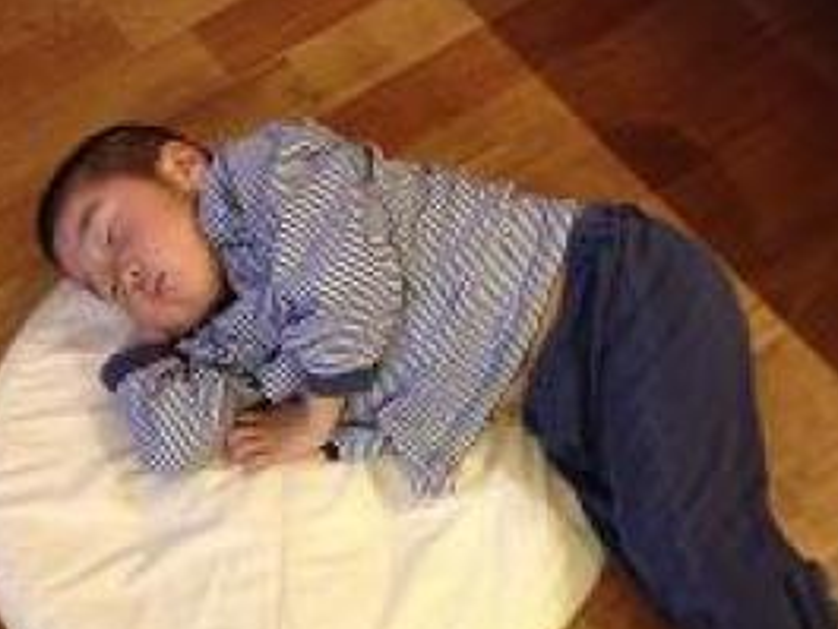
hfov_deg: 29.4
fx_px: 1598
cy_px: 482
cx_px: 414
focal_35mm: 66
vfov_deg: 22.0
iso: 400
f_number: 2.4
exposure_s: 1/17
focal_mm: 4.28
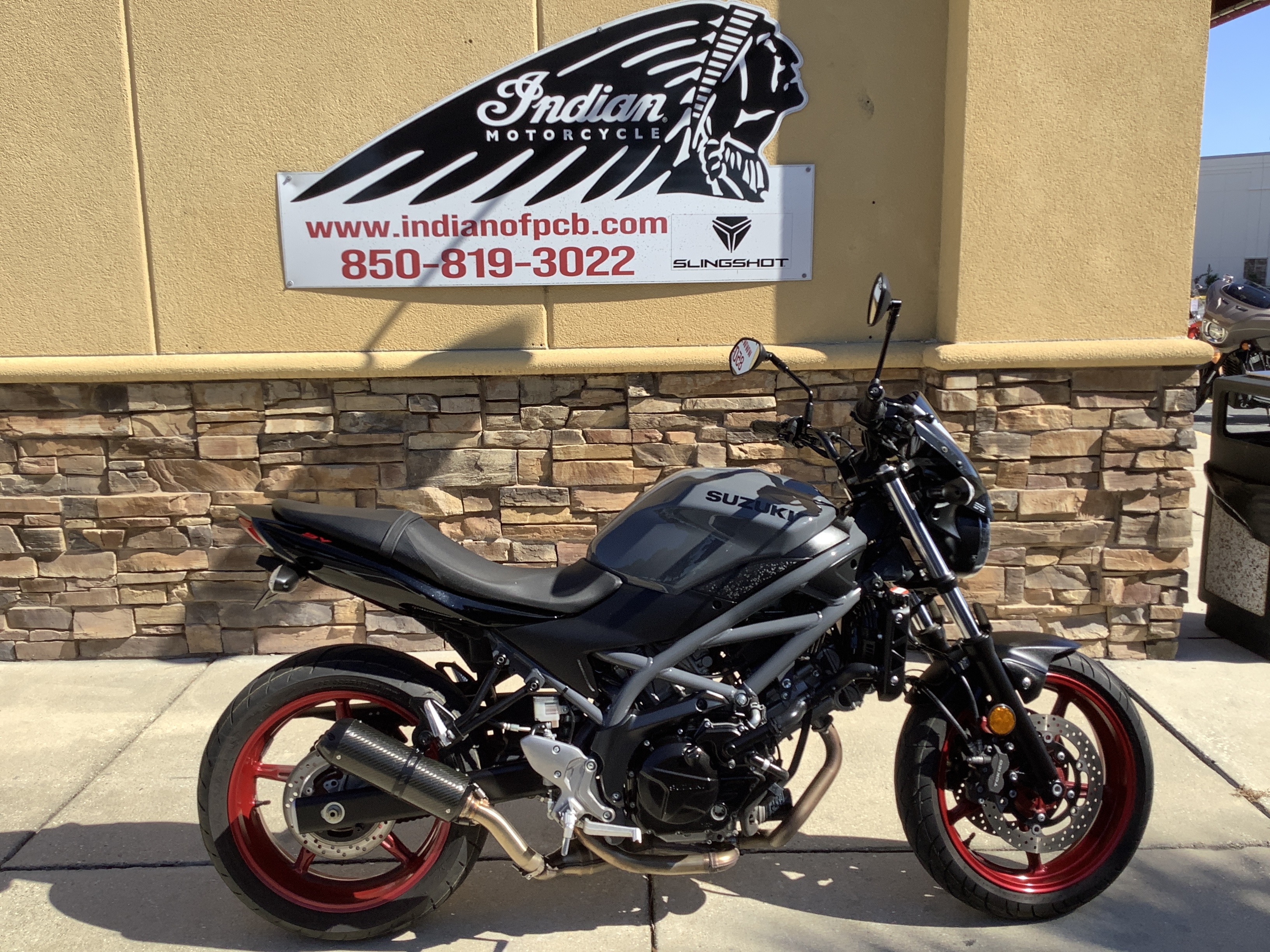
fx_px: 1137
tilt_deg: -10.9
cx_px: 635
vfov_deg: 45.4
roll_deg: +0.0
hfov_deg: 58.4
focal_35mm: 31
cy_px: 476
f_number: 2.4
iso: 25
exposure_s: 1/926
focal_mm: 3.3
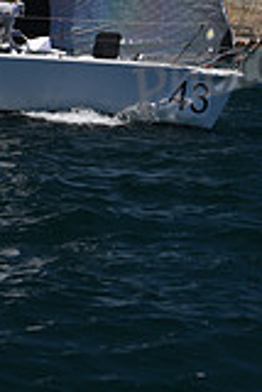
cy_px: -289
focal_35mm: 254
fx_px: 2767
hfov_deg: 5.4
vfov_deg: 7.9
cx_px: 6
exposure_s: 1/800
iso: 250
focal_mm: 70
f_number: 7.1
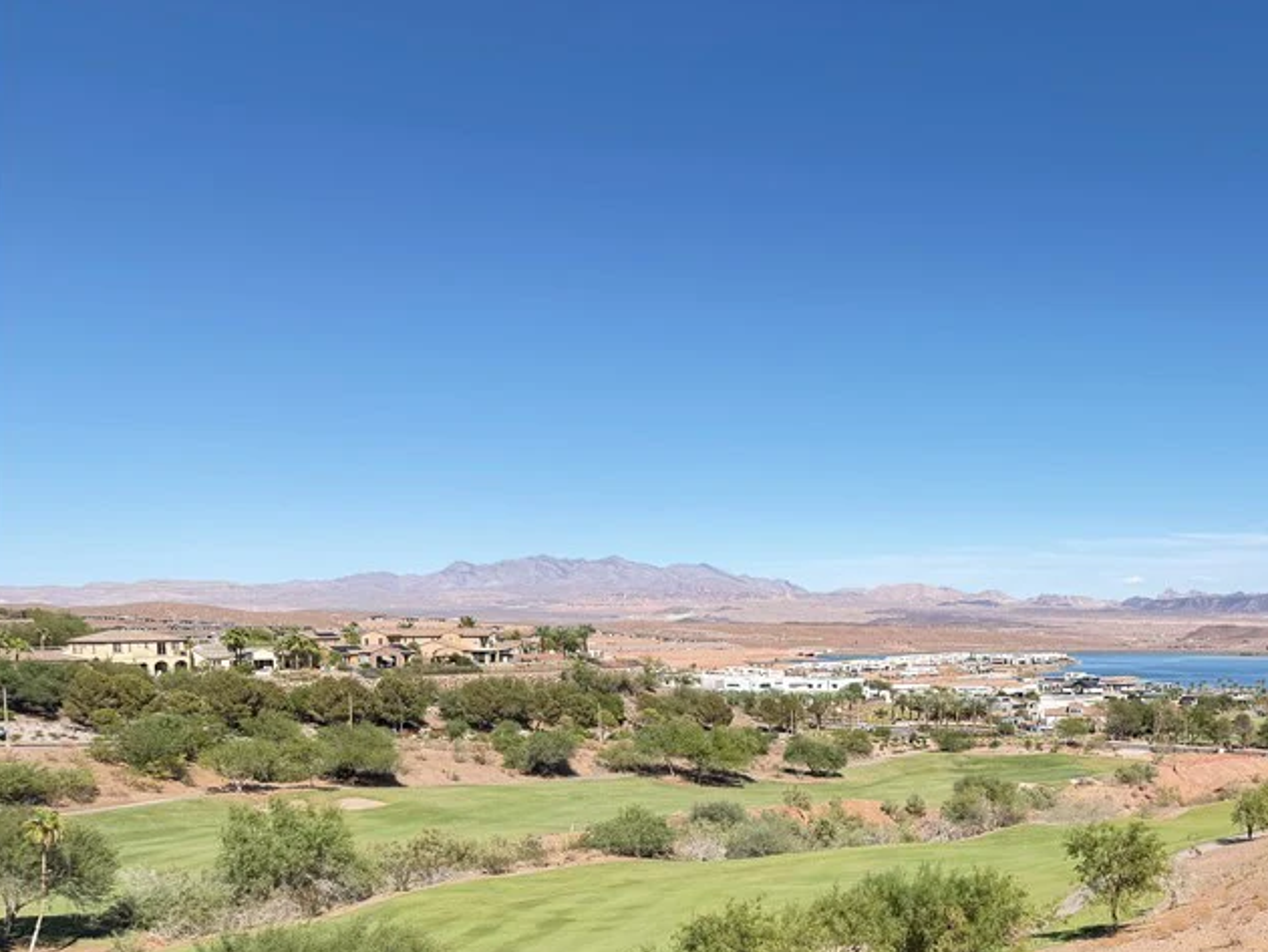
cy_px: 737
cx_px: 1018
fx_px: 1429
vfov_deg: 35.8
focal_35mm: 39
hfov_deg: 45.4
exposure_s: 1/2611
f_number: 1.78
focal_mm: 6.76
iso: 100
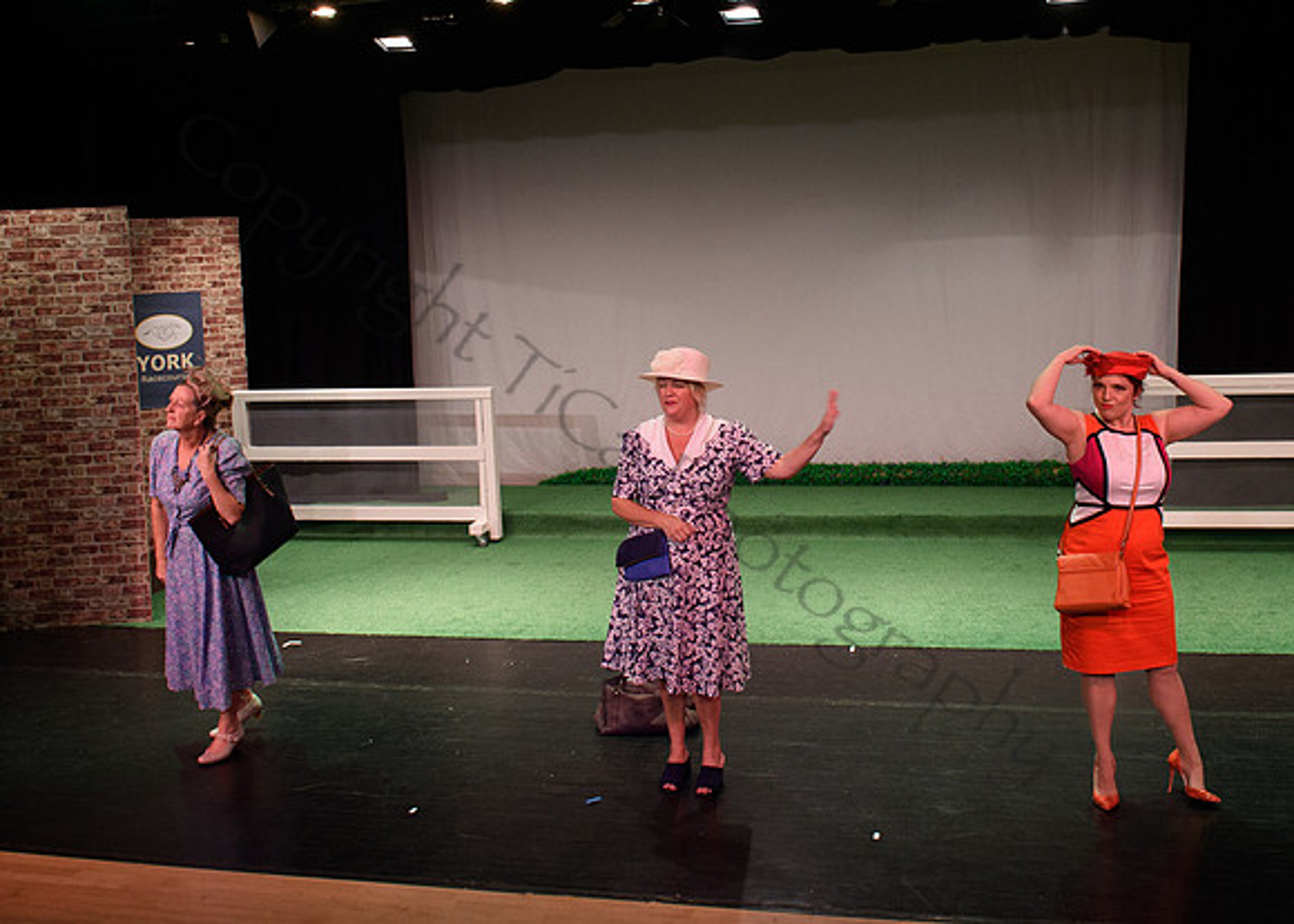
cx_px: 690
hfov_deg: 47.8
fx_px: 1458
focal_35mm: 40
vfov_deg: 34.9
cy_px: 330
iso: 800
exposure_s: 1/80
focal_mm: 26
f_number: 5.6
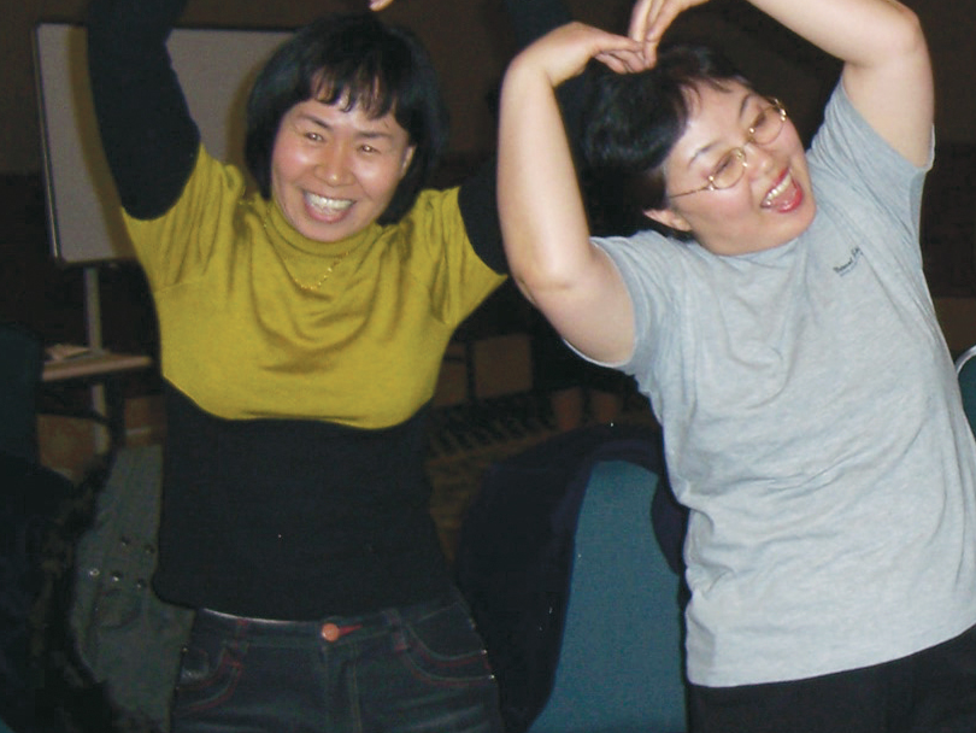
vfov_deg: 21.3
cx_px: 922
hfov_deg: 26.9
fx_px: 1946
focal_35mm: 69
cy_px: 348
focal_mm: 6.2
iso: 80
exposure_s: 1/60
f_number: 2.8
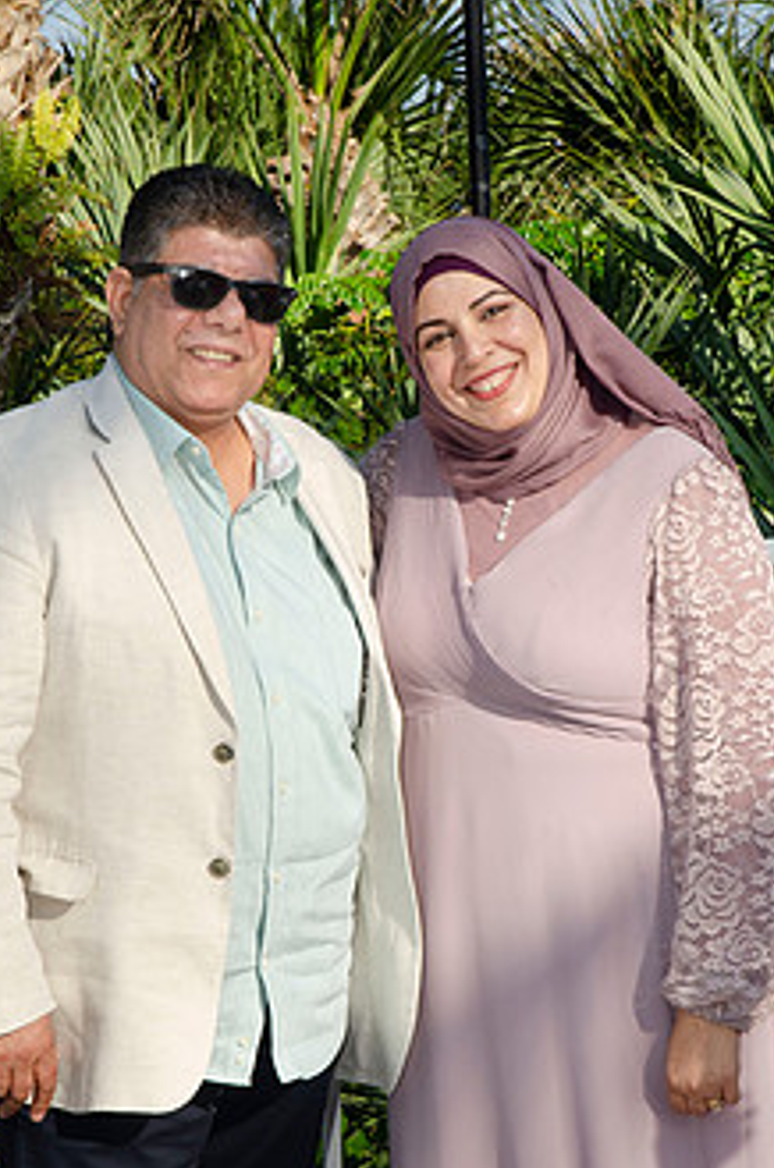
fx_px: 3659
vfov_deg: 18.1
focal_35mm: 113
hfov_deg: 12.1
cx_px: 394
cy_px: 699
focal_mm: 55
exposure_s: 1/250
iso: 100
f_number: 8
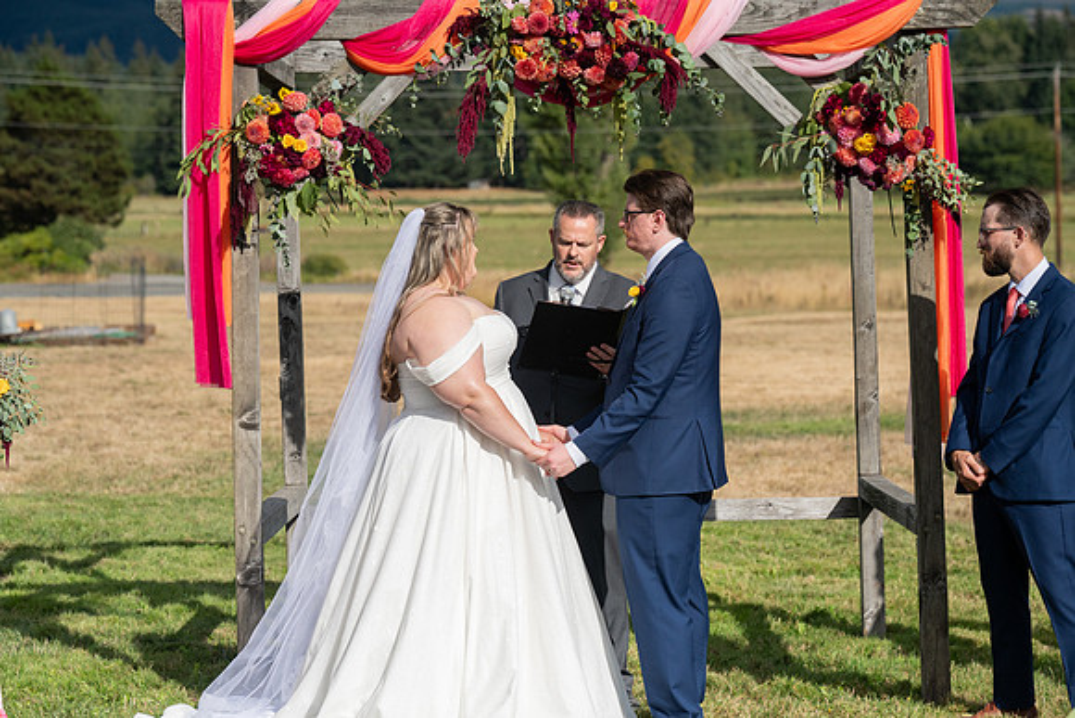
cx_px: 538
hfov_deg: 21.5
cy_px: 359
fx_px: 2837
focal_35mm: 95
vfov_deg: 14.4
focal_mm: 95
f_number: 4.5
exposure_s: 1/8000
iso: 400
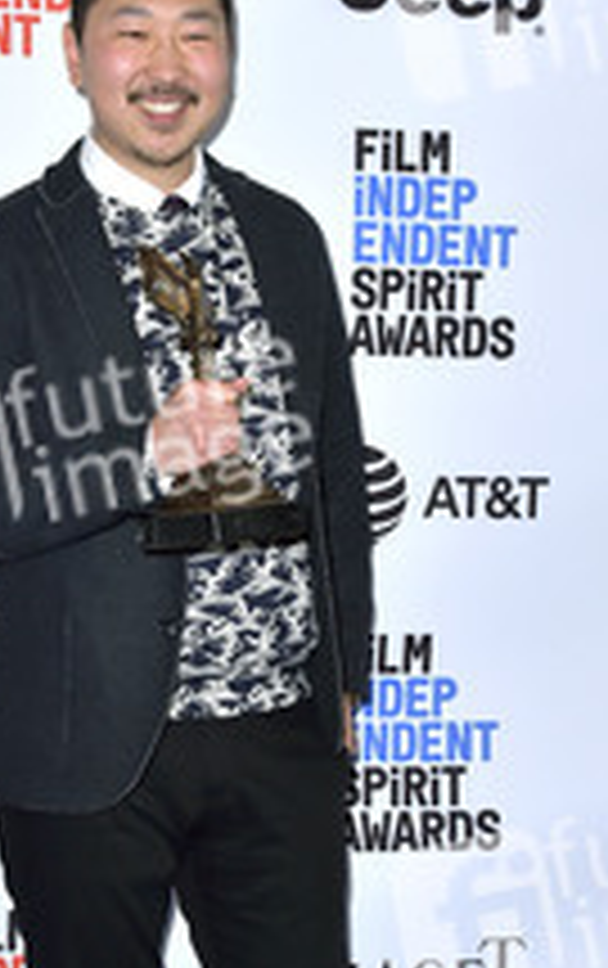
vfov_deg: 28.3
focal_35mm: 72
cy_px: 671
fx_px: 1903
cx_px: 214
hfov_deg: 18.1
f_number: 6.3
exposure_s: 1/320
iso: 500
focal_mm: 38
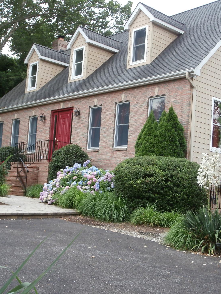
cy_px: 143
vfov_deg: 36.2
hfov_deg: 27.5
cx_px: 98
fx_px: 451
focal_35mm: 53
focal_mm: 6.67
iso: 100
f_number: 3.9
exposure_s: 1/50
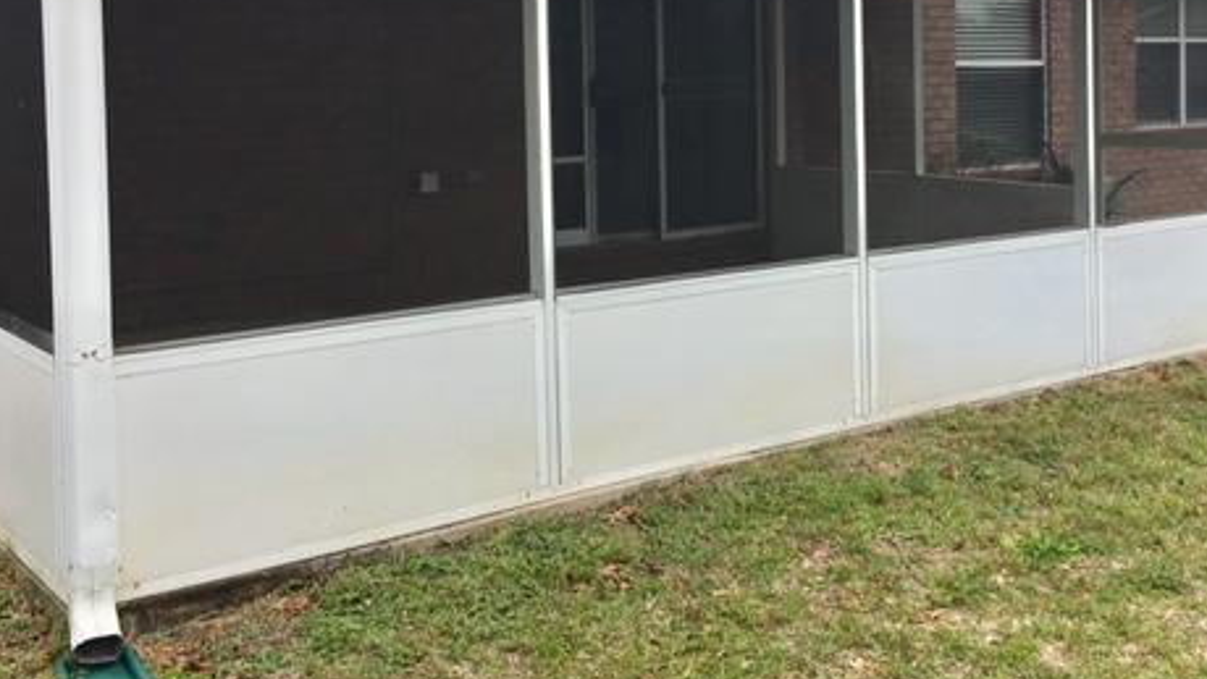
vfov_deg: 26.6
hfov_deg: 46.3
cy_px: 128
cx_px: 661
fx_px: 1409
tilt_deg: -0.6
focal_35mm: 44
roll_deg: +0.4
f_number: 2.2
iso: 25
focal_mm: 4.15
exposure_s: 1/785
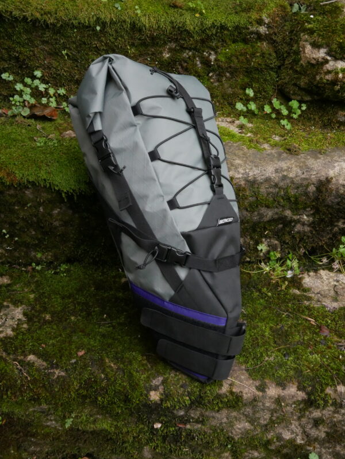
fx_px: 531
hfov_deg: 36.0
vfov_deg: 46.8
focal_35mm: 40
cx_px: 172
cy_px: 230
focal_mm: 20
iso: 3200
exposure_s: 1/80
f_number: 13
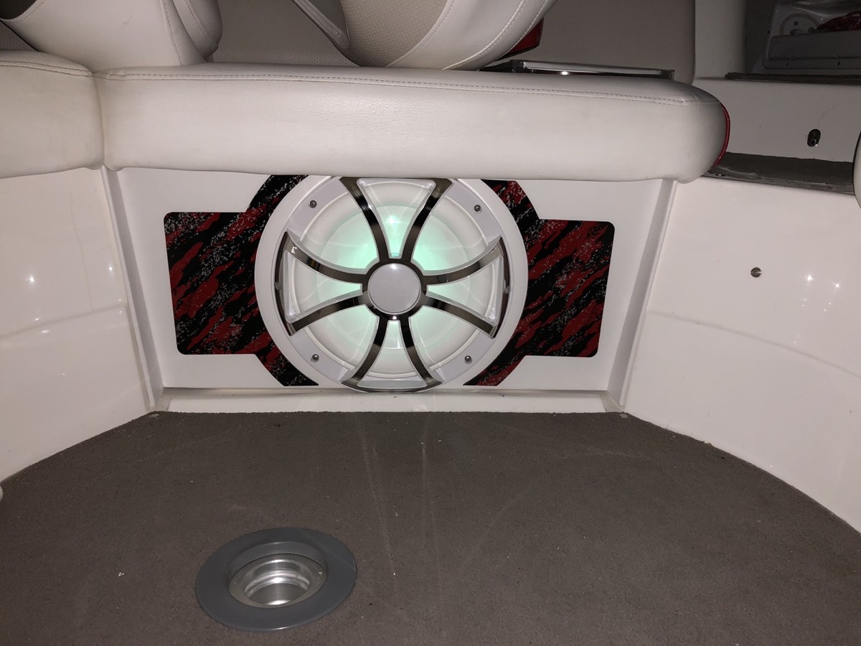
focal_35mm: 28
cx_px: 430
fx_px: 696
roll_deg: -0.5
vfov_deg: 49.7
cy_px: 323
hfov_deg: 63.4
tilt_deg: -21.8
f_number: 1.8
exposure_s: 1/30
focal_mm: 4
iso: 40
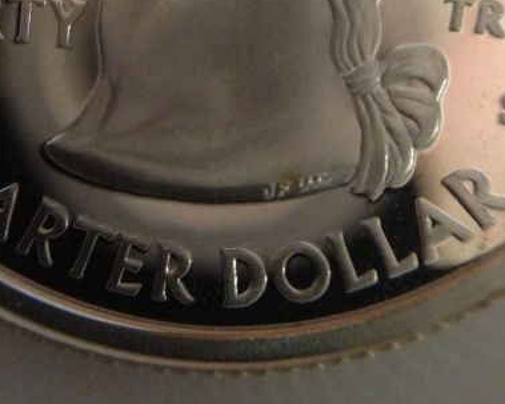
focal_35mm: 51
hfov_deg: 36.6
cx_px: 216
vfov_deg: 28.9
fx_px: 762
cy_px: 71
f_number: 2.4
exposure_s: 1/15
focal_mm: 4.13
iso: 800
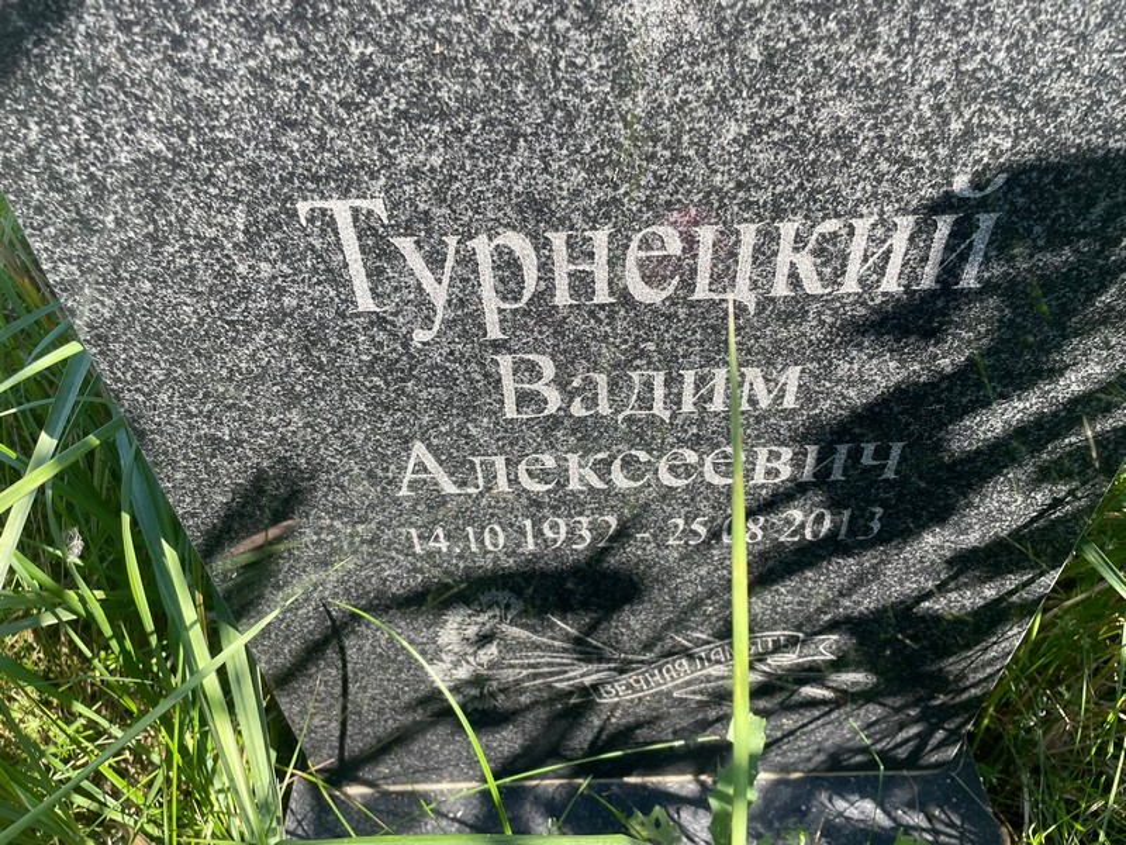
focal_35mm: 26
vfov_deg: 53.1
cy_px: 422
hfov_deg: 67.3
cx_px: 563
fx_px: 846
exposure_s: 1/518
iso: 32
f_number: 1.6
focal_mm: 4.2
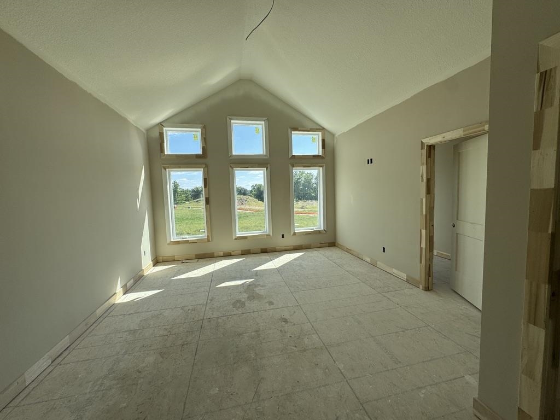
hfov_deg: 102.1
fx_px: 226
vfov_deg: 85.7
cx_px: 280
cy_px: 210
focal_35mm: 14
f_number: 2.2
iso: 40
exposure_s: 1/669
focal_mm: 2.22
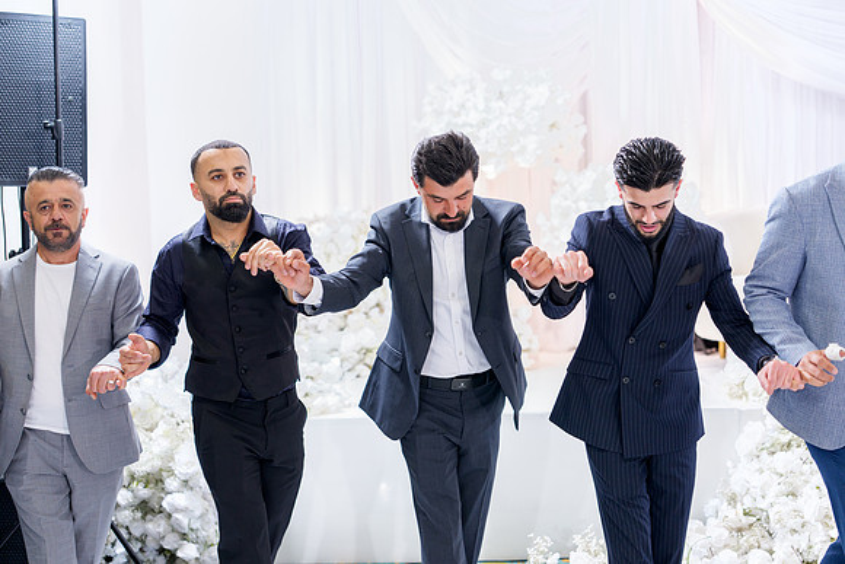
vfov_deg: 25.5
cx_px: 422
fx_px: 1244
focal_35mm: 53
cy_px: 282
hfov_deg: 37.5
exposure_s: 1/200
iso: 640
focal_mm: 53
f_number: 2
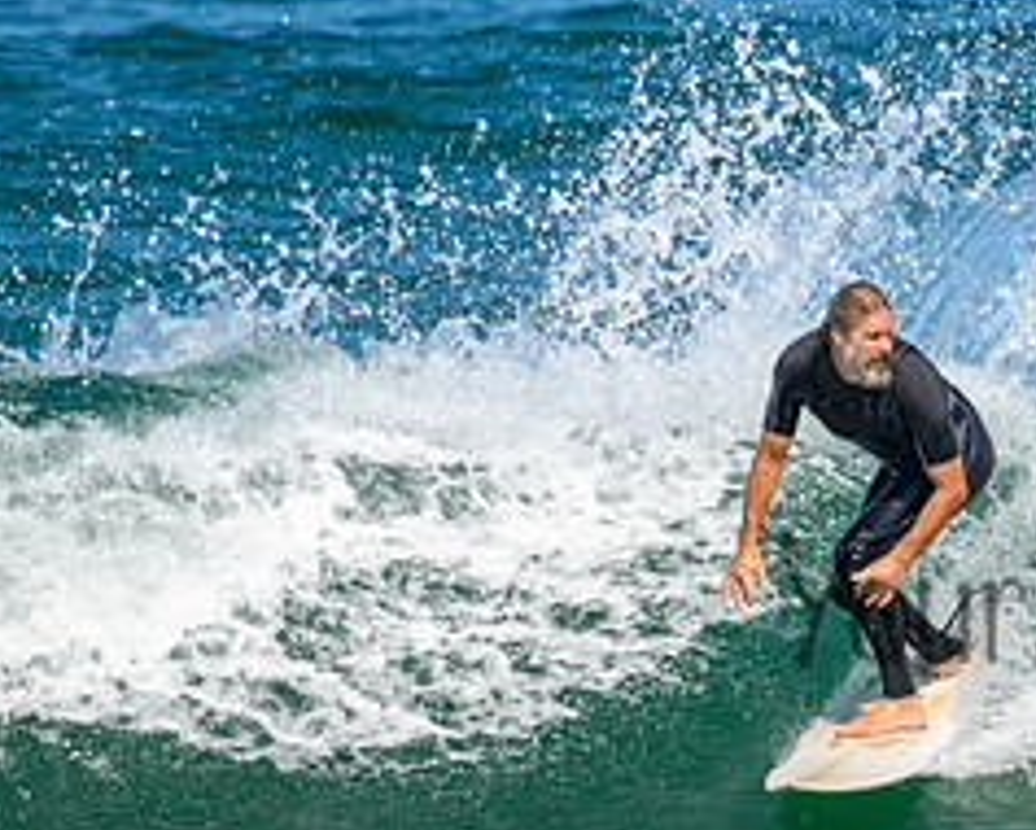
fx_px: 64811
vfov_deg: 0.7
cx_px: 1043
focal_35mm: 2112
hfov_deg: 0.9
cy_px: 439
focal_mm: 800
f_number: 11
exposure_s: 1/2000
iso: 1250
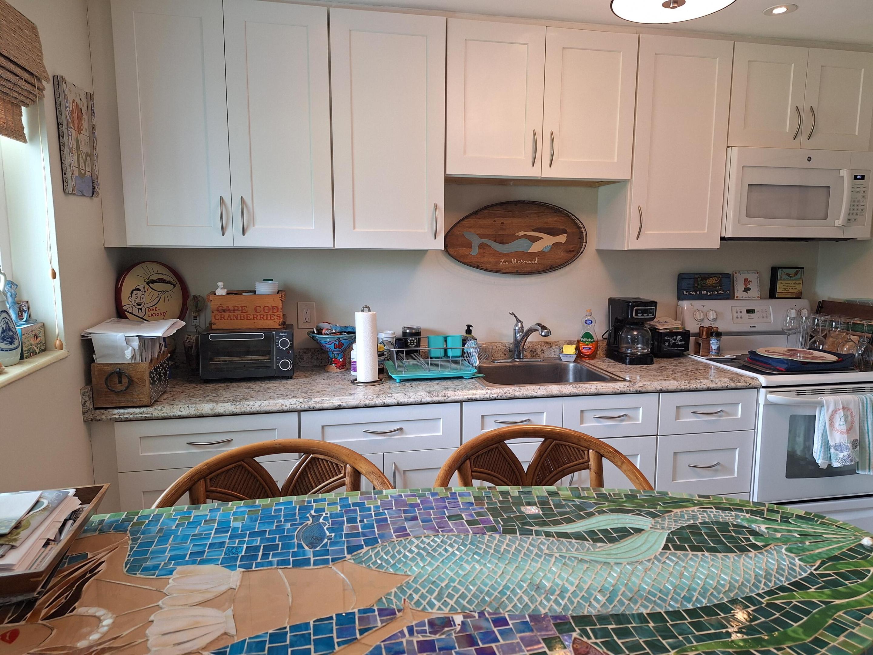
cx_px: 436
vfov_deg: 58.9
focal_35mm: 23
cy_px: 328
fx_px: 580
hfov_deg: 73.9
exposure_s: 1/40
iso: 100
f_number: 1.8
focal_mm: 5.54
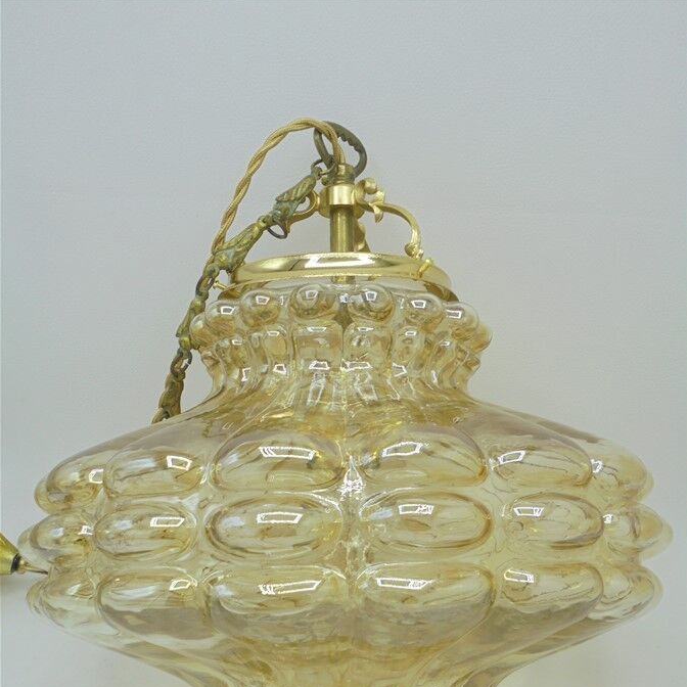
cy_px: 457
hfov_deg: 37.6
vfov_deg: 37.2
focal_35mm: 45
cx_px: 344
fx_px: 1010
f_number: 4.2
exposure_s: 1/60
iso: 100
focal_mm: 6.9
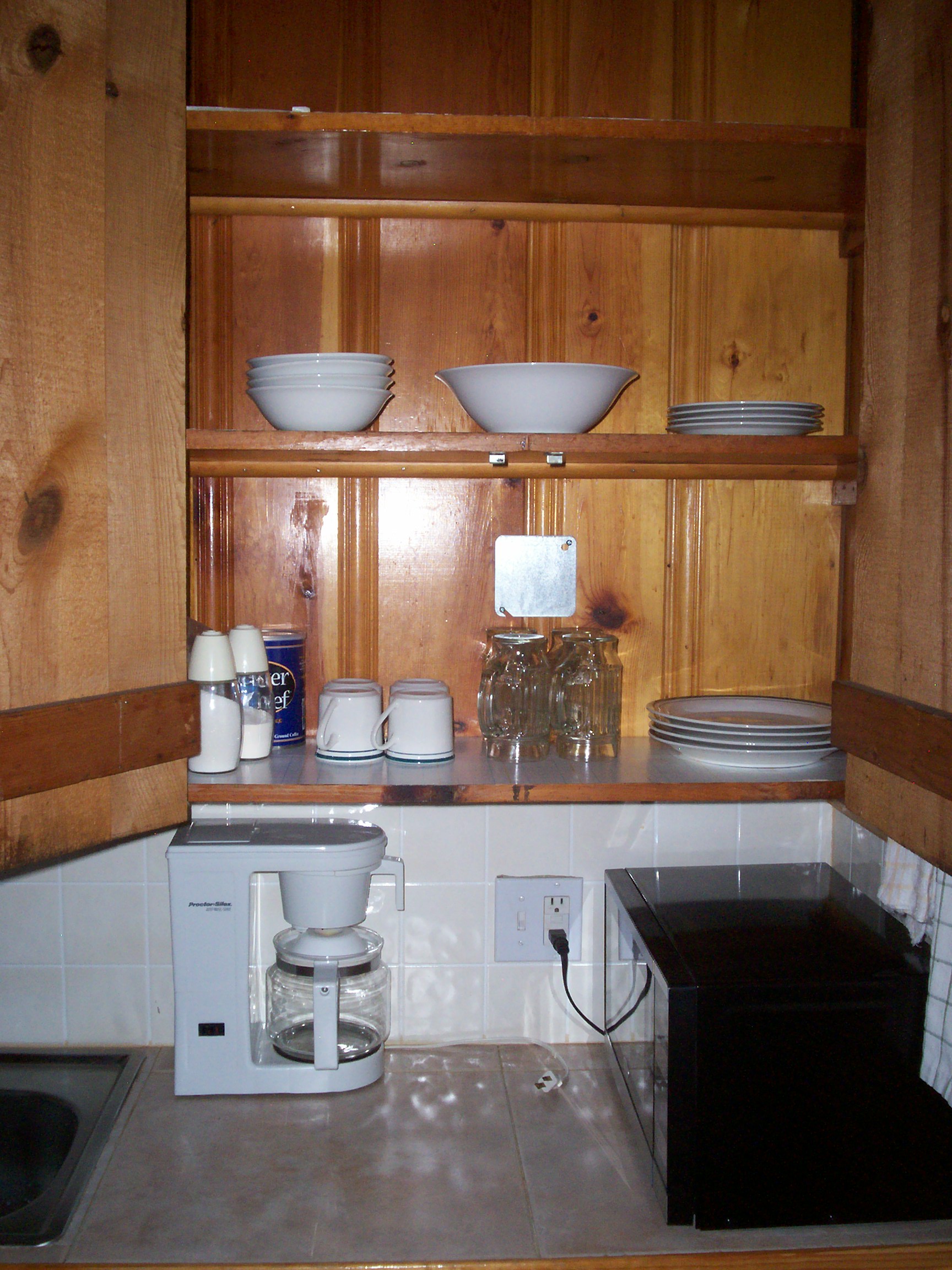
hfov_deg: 39.7
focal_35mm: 36
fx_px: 1320
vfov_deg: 51.4
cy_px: 635
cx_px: 476
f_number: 4.5
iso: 140
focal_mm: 5.9
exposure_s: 1/64
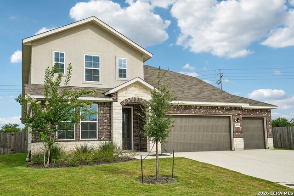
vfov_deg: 37.9
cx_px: 147
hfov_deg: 54.4
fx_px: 286
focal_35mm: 35
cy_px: 98
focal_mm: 35
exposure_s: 1/500
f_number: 8
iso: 200
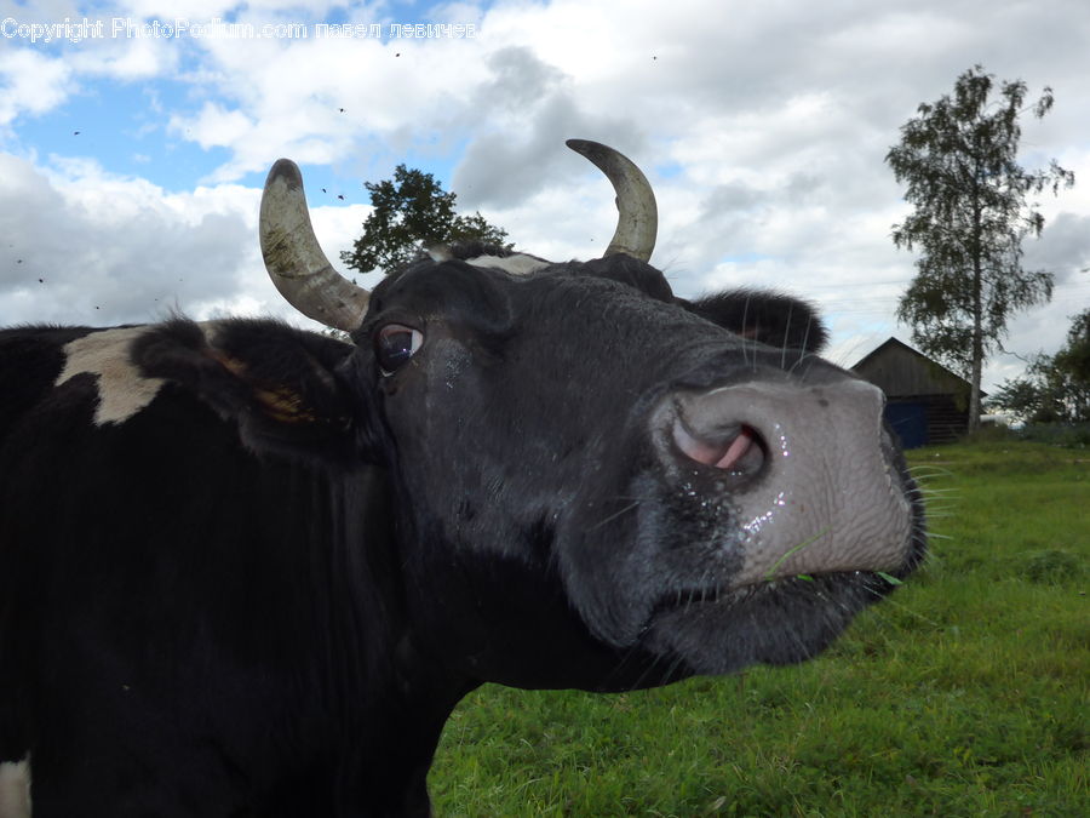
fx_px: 913
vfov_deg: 48.2
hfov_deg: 61.7
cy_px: 409
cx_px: 545
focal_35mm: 29
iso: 125
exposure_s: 1/800
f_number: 2.8
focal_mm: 6
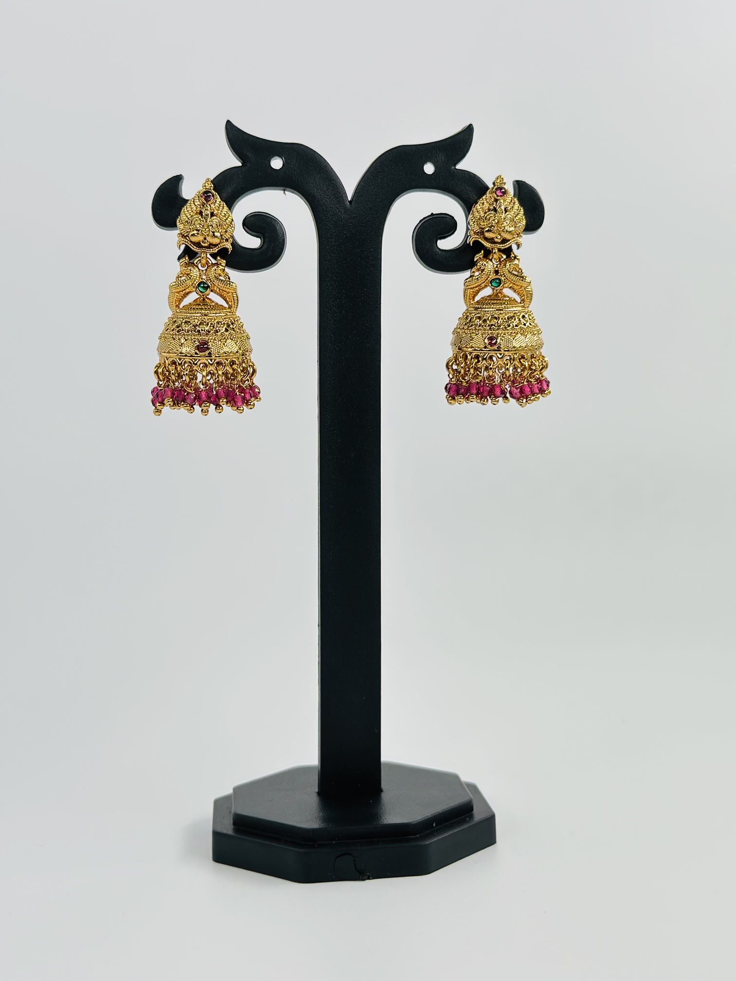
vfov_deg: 39.7
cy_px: 490
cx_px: 368
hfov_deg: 30.3
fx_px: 1361
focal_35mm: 48
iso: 80
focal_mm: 6.86
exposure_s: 1/1120
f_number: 1.78
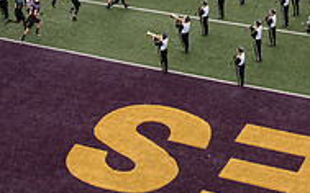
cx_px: 239
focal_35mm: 75
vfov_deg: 16.6
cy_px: -42
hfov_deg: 27.1
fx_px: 633
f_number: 6.3
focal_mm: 24
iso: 640
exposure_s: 1/640
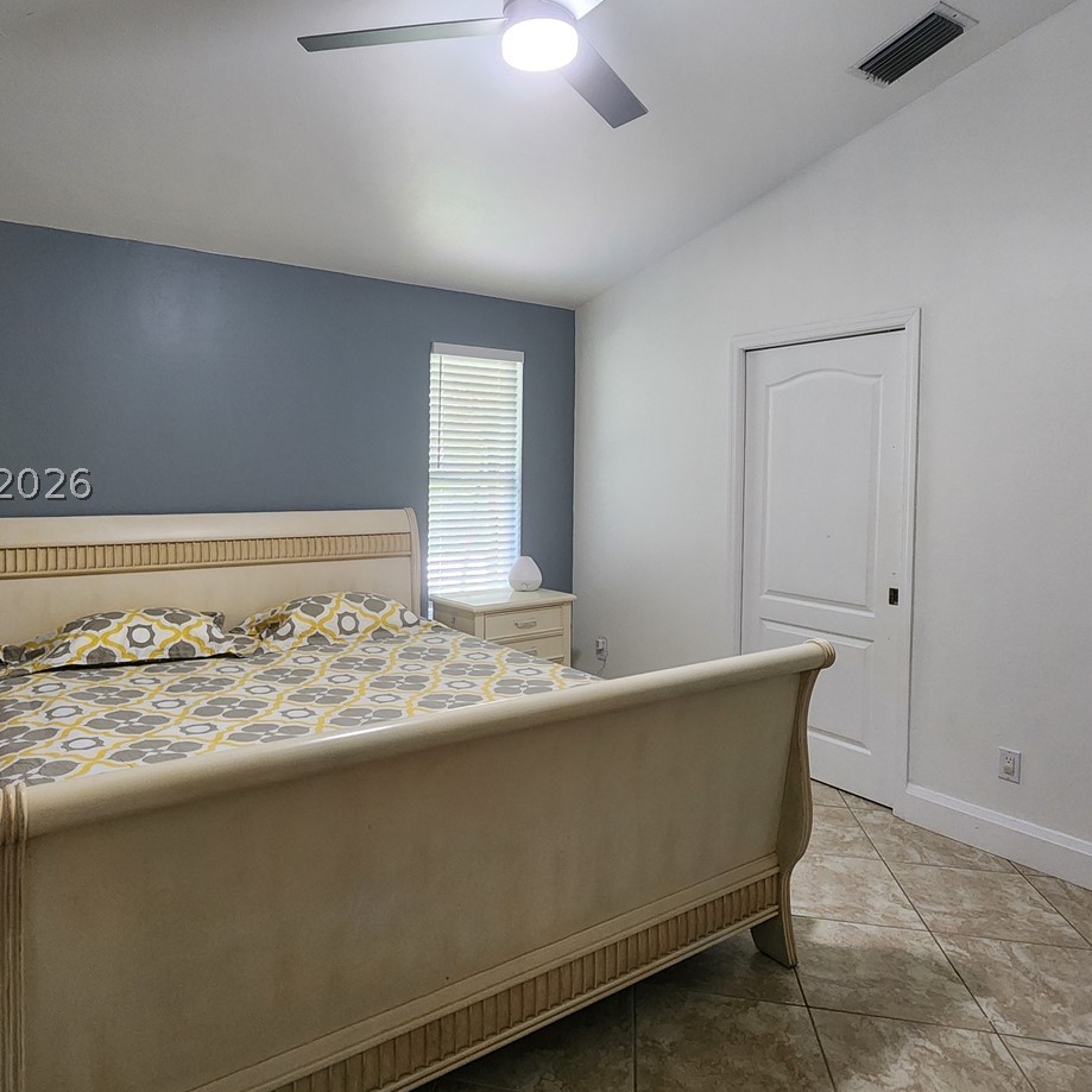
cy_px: 484
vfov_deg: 74.6
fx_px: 714
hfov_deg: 74.3
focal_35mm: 20
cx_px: 456
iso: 400
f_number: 2.2
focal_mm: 2.2
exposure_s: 1/30
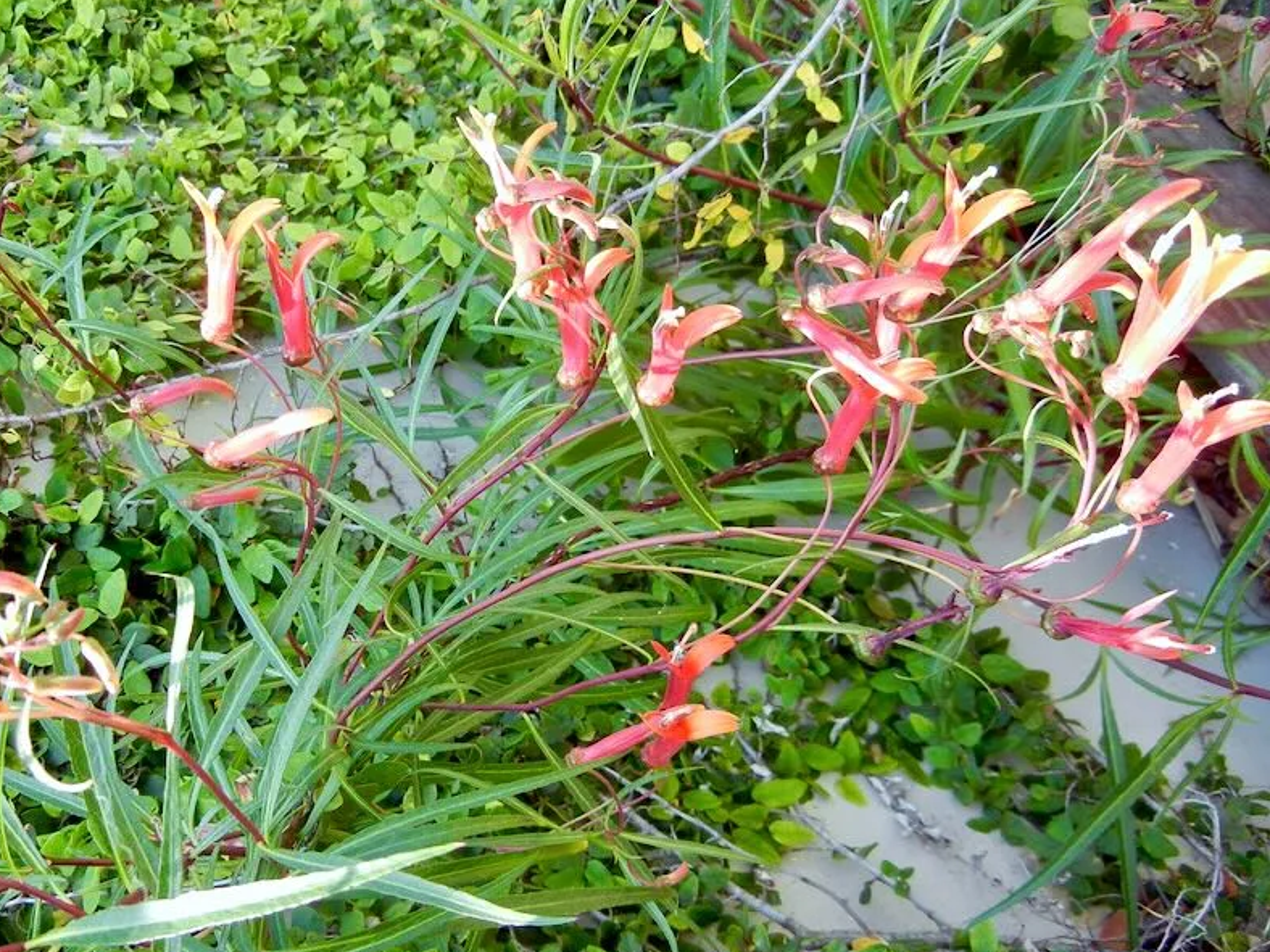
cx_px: 446
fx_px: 1431
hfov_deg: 47.3
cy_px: 525
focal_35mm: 39
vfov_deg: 36.8
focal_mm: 5.4
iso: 160
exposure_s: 1/192
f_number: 3.5
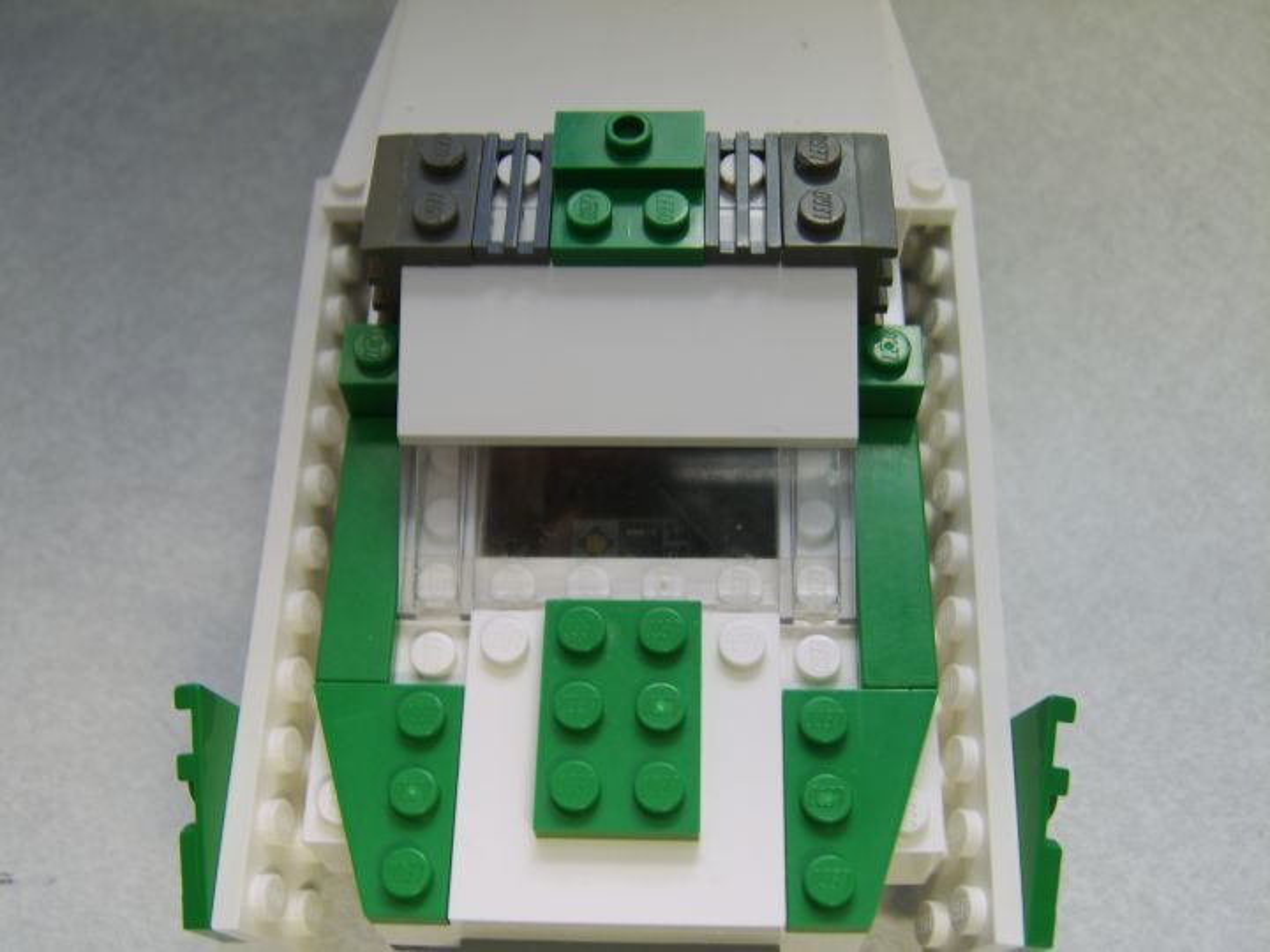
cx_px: 635
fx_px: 1137
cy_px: 476
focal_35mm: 31
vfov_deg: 45.4
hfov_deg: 58.4
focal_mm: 8.13
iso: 71
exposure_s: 1/15
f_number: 2.7
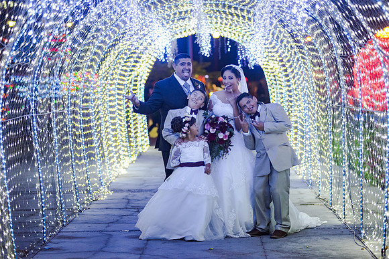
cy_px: 130
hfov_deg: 18.3
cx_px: 194
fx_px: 1210
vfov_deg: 12.2
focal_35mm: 112
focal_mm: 112
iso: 2500
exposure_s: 1/100
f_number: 2.8
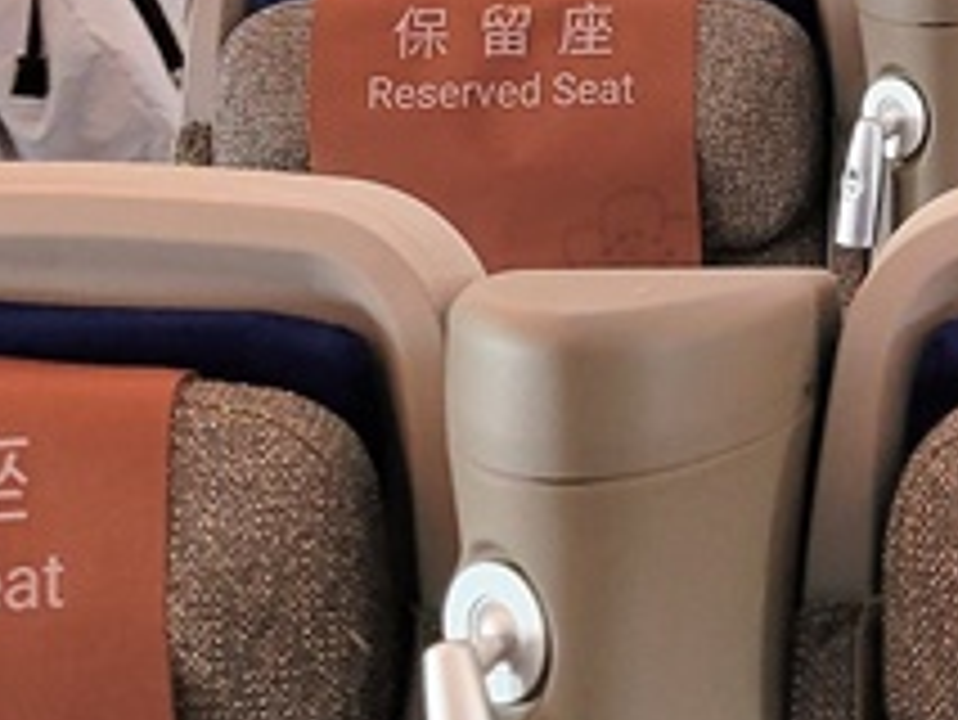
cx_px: 1331
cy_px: -184
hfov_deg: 15.2
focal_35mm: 122
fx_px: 3378
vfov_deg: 11.9
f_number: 1.8
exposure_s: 1/42
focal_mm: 5.4
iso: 200
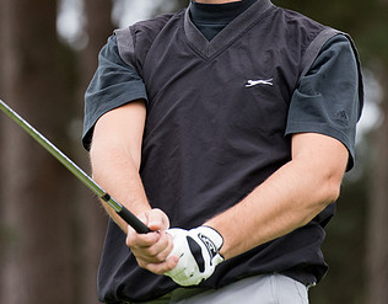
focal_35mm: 458
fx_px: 5213
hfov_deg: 4.3
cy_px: 15
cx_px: 146
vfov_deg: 3.3
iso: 1000
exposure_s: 1/1000
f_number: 4
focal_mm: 200
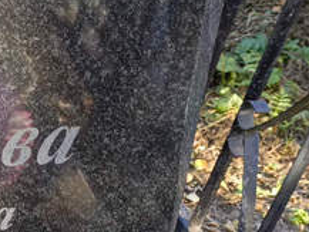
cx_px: -77
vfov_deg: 15.3
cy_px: 306
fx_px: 822
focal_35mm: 92
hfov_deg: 19.8
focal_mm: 4.76
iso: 155
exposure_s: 1/100
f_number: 1.69
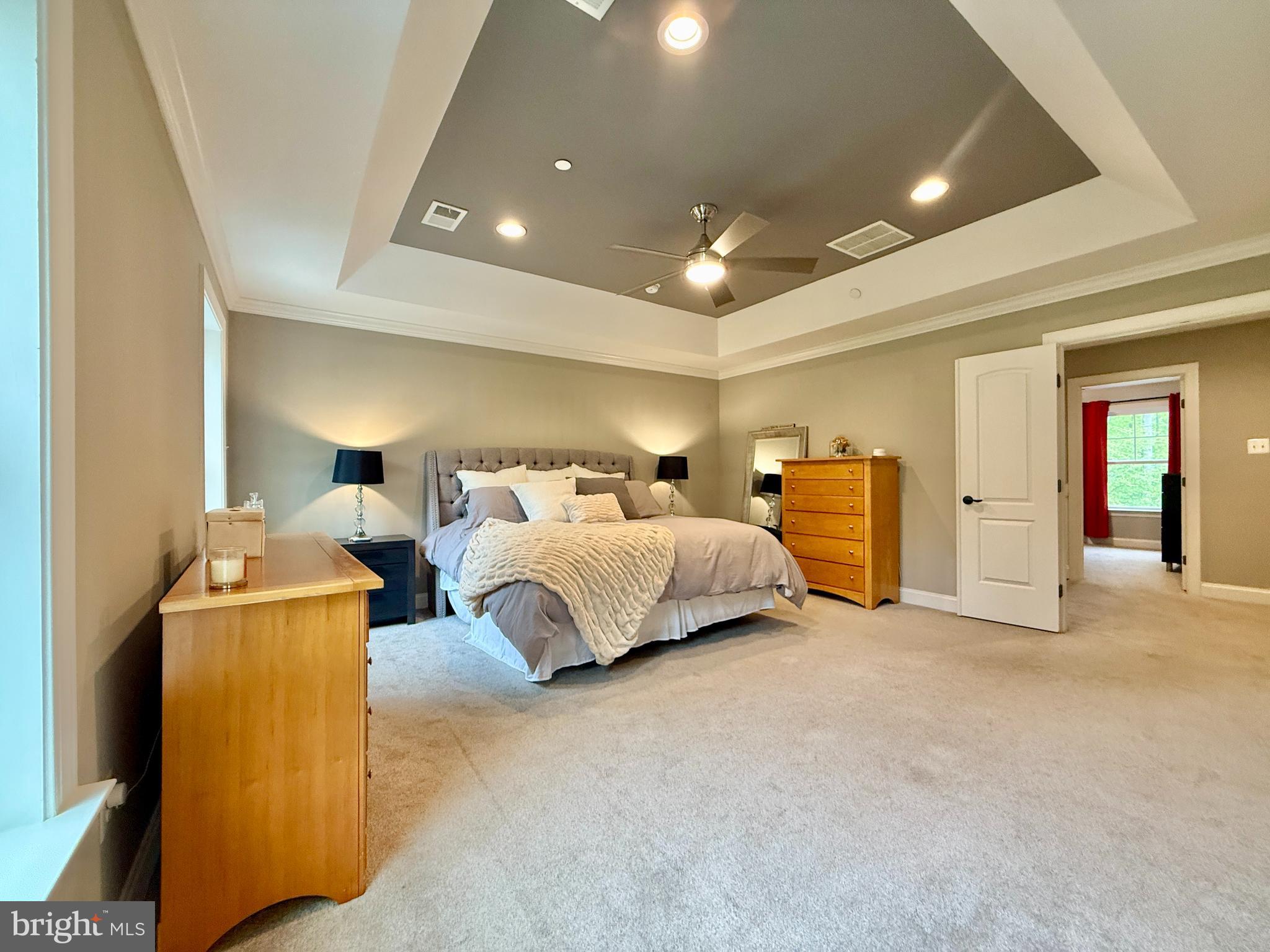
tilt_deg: +0.6
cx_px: 635
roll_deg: +0.7
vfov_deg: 85.7
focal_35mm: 14
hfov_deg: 102.1
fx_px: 514
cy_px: 476
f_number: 2.2
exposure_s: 1/60
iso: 250
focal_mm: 2.22
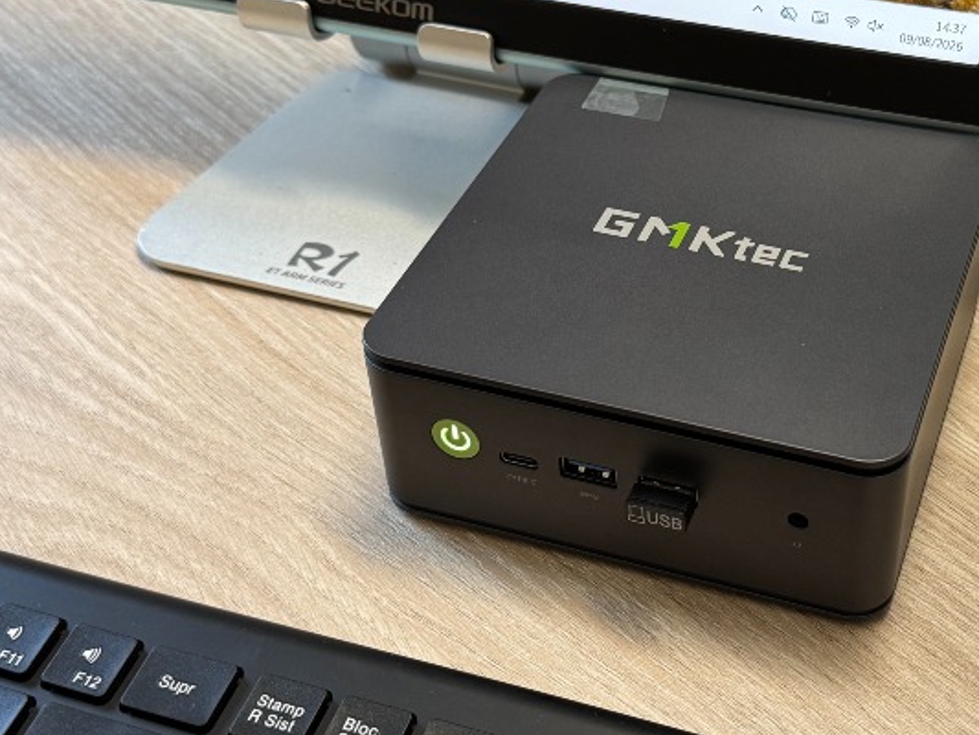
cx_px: 676
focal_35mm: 54
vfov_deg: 27.0
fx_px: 1528
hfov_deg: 35.1
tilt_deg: -40.5
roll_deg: +1.3
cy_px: 340
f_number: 1.78
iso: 200
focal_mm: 6.76
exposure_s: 1/115
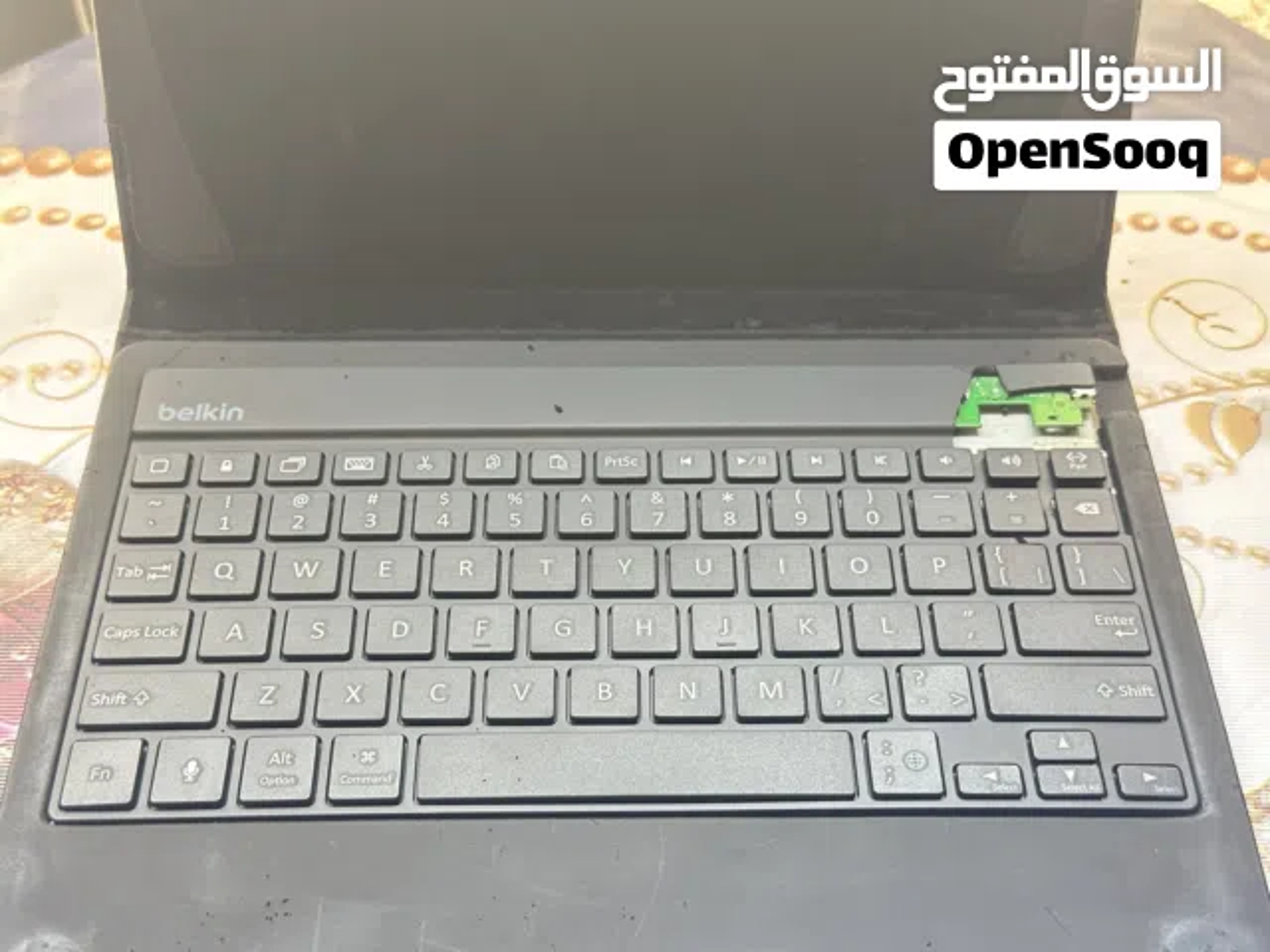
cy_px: 476
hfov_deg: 39.7
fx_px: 1761
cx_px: 635
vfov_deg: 30.3
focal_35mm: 48
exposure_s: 1/40
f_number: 1.78
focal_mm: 6.86
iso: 500
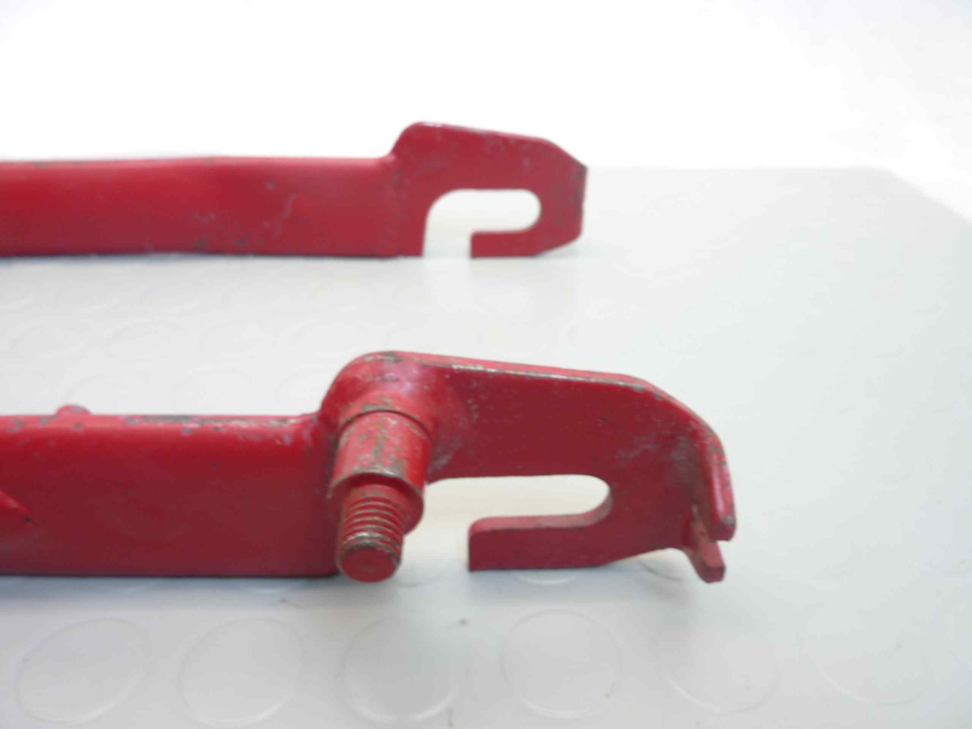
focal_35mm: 25
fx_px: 702
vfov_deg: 54.9
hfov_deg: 69.4
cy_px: 364
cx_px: 486
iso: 80
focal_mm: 4.1
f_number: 3.3
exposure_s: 1/10
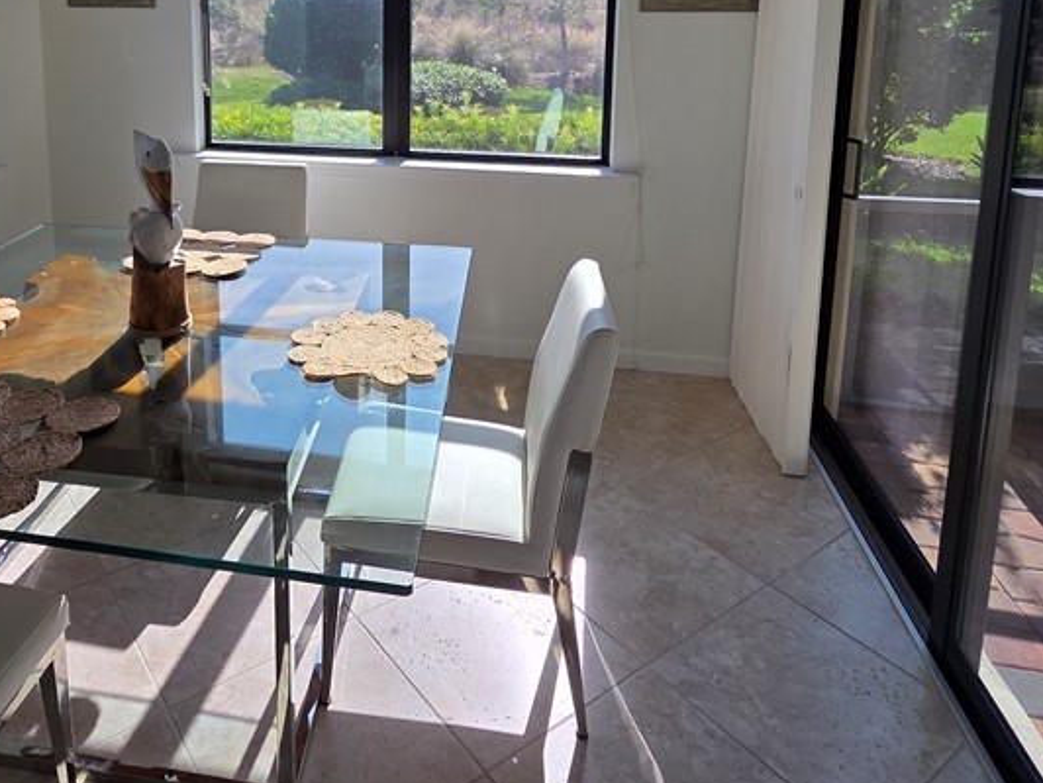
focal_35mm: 25
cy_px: 104
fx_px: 753
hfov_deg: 67.6
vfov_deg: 49.9
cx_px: 353
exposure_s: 1/1011
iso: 50
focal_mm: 2.2
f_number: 2.2
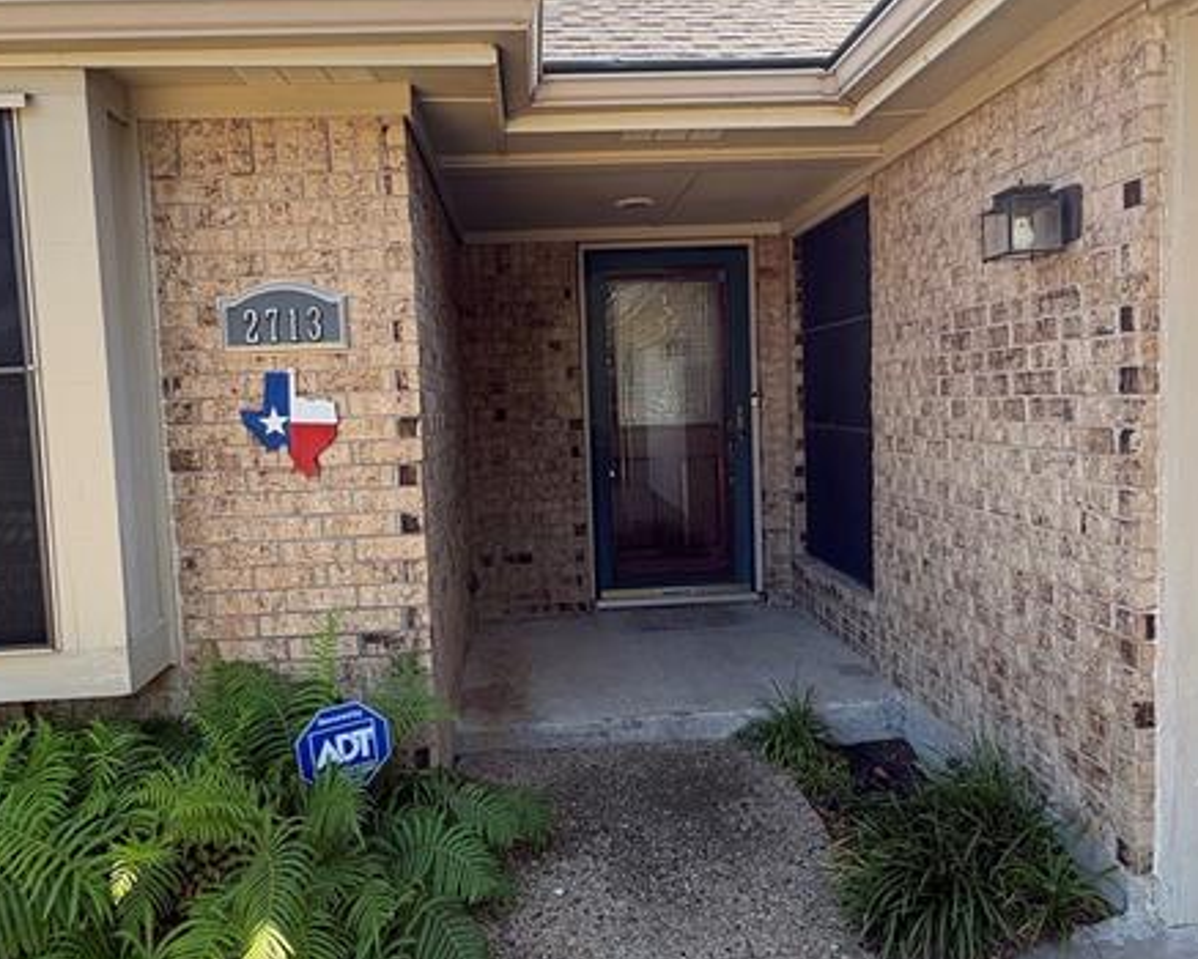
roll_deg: +2.3
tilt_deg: -3.0
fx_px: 851
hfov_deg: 70.2
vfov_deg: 58.8
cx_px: 576
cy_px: 458
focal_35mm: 24
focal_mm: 2.22
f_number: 2.2
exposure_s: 1/190
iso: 40
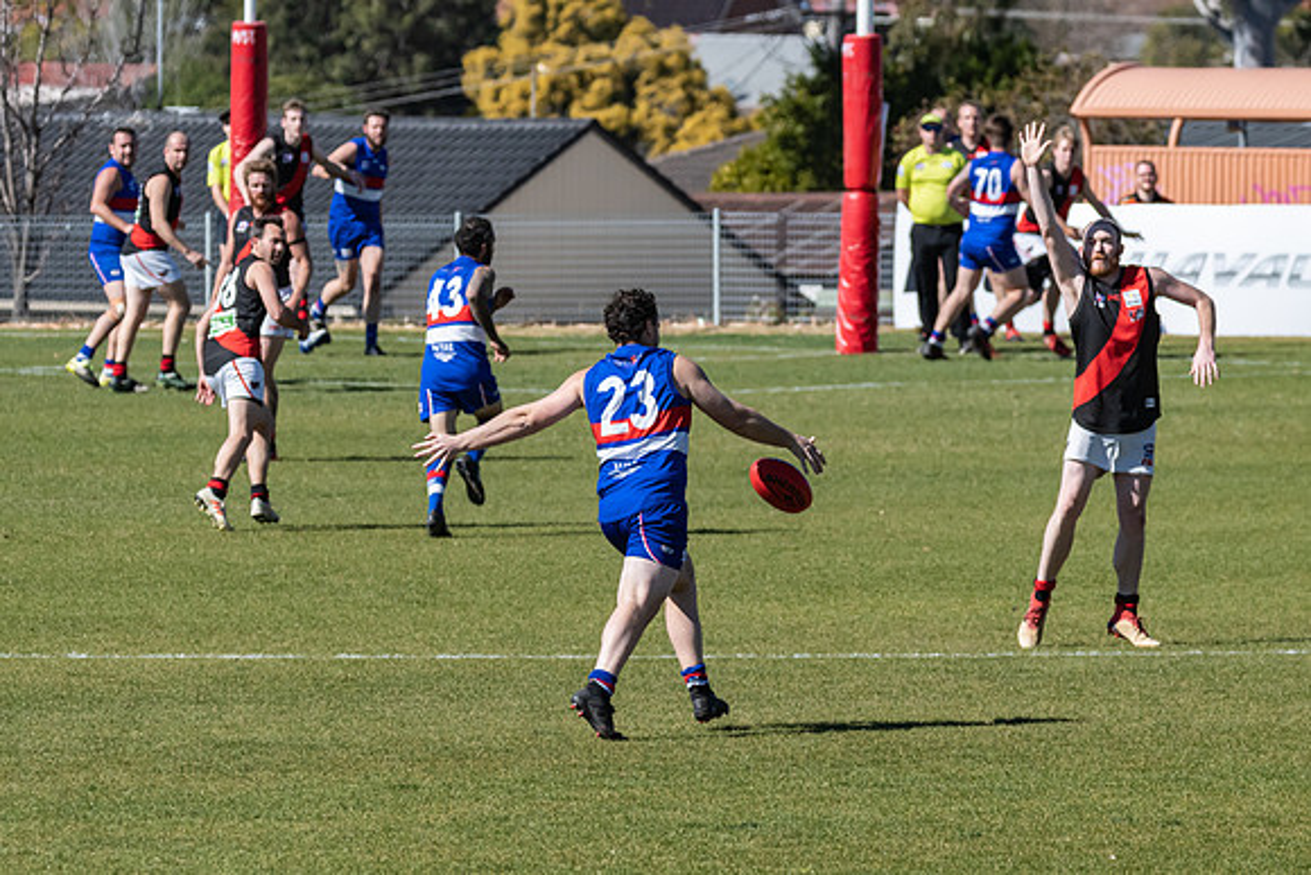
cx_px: 745
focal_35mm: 434
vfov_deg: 3.2
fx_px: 15825
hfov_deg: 4.7
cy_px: 497
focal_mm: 250
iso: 800
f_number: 8
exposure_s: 1/3200
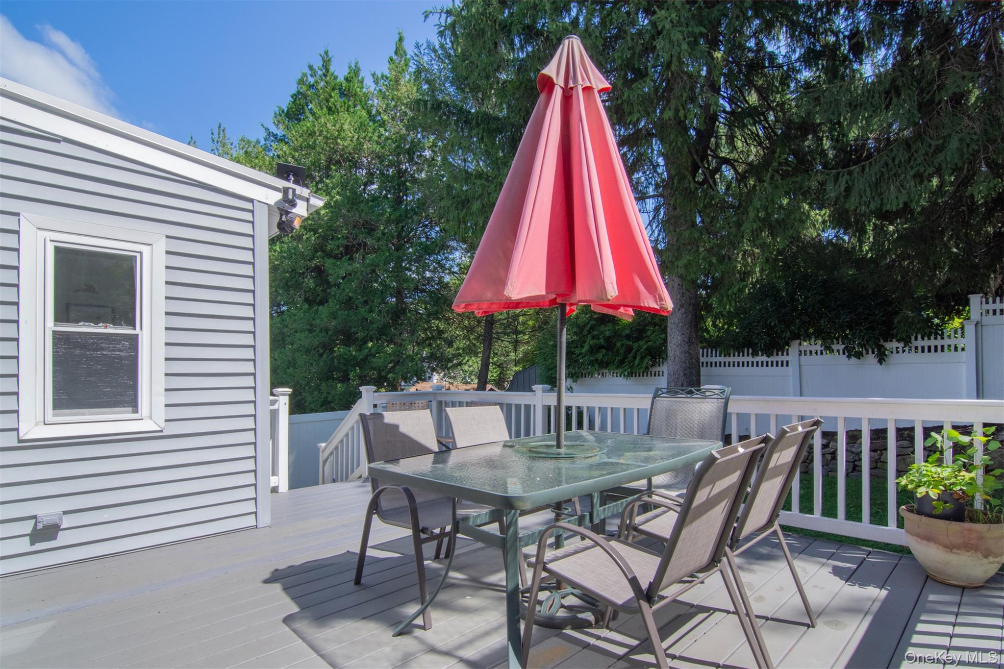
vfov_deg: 72.0
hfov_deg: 95.0
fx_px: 460
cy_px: 334
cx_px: 502
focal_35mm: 16
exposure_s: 1/400
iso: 500
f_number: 11
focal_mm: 11
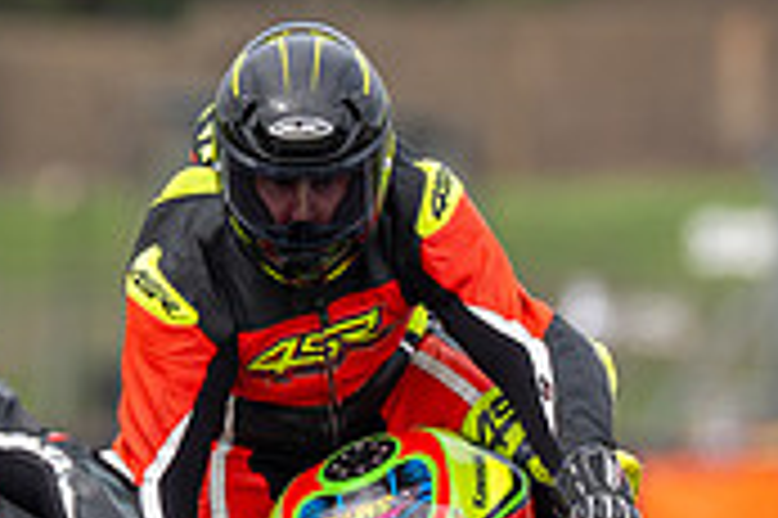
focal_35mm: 2223
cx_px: 261
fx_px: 47995
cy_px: 425
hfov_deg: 0.9
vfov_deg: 0.6
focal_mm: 600
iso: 250
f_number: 6.3
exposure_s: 1/500
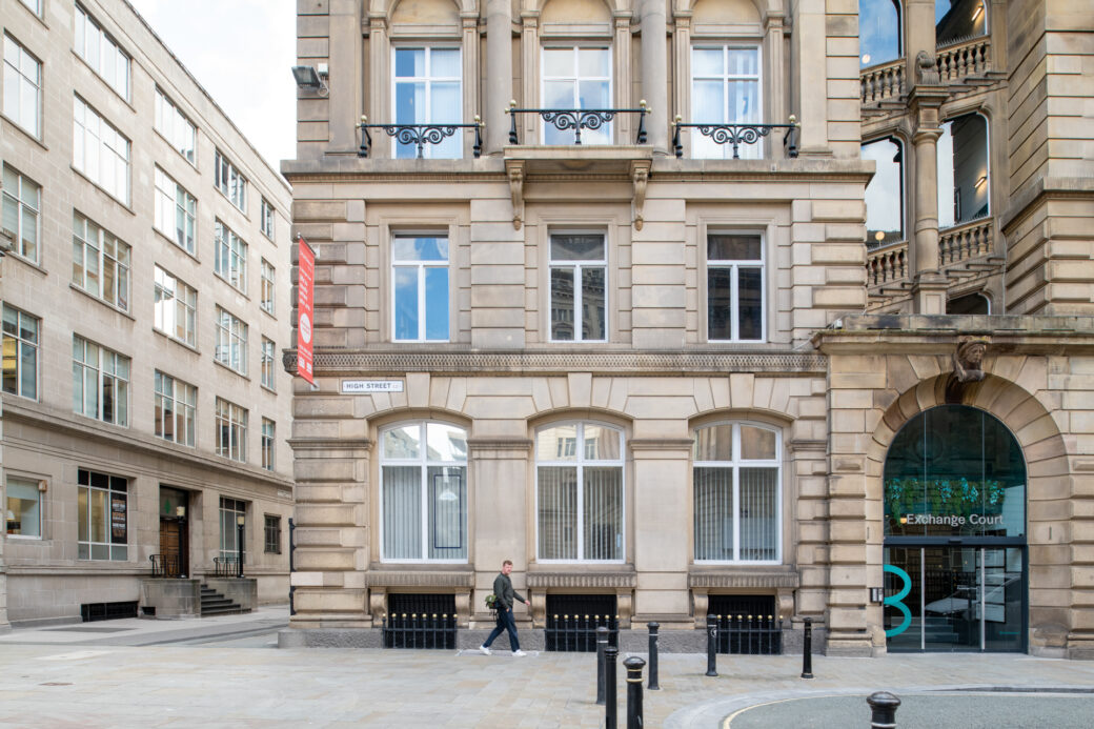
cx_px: 547
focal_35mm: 24
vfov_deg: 53.1
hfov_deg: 73.8
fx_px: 729
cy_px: 364
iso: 400
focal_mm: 24
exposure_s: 1/125
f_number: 6.7
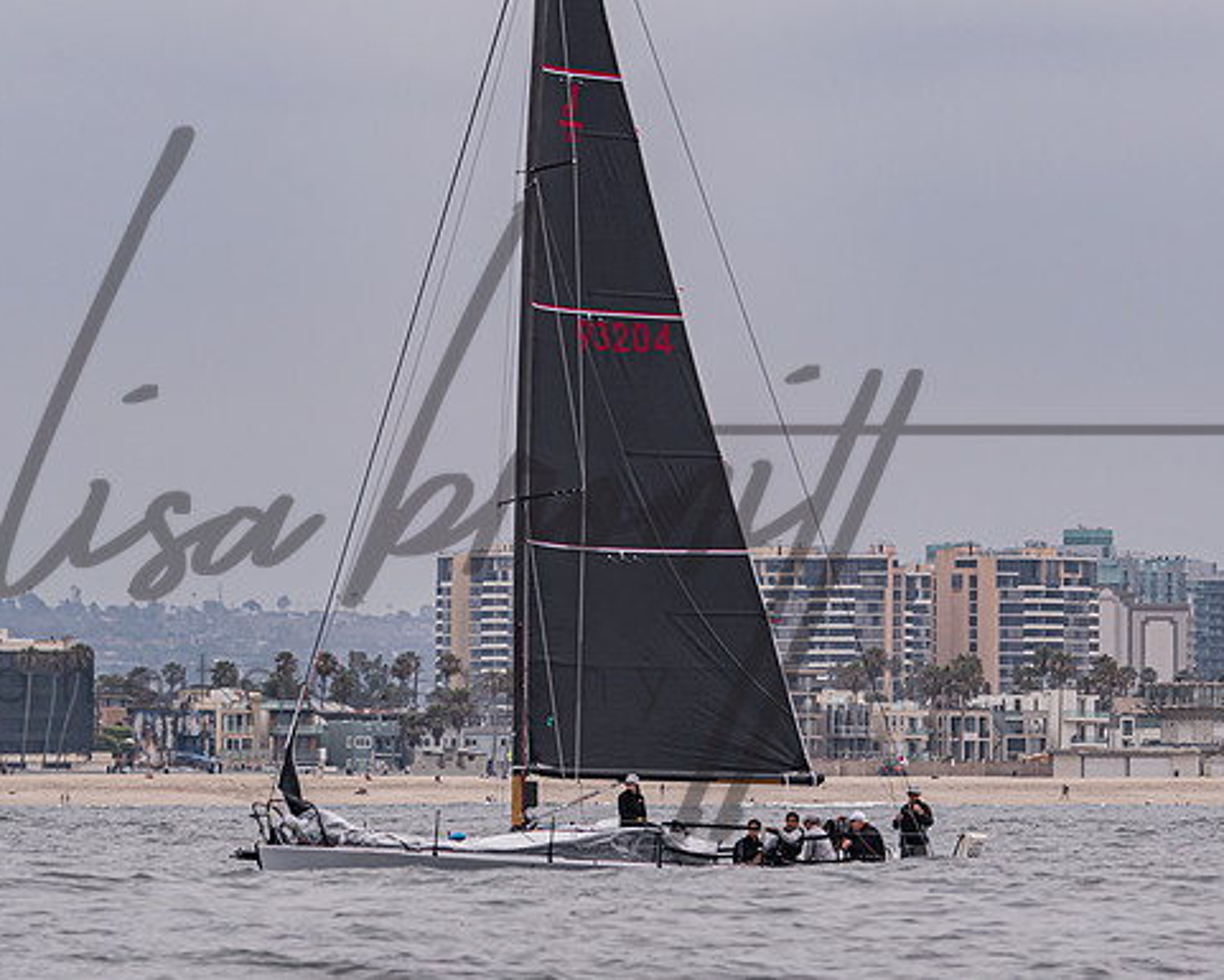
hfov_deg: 4.0
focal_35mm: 480
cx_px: 675
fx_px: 17392
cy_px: 429
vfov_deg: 3.2
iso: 200
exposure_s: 1/1250
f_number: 5.3
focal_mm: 240
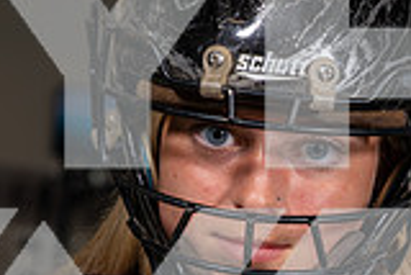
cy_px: 346
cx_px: 223
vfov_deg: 5.6
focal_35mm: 243
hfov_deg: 8.5
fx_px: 2777
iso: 200
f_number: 5.6
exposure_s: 1/200
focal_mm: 67
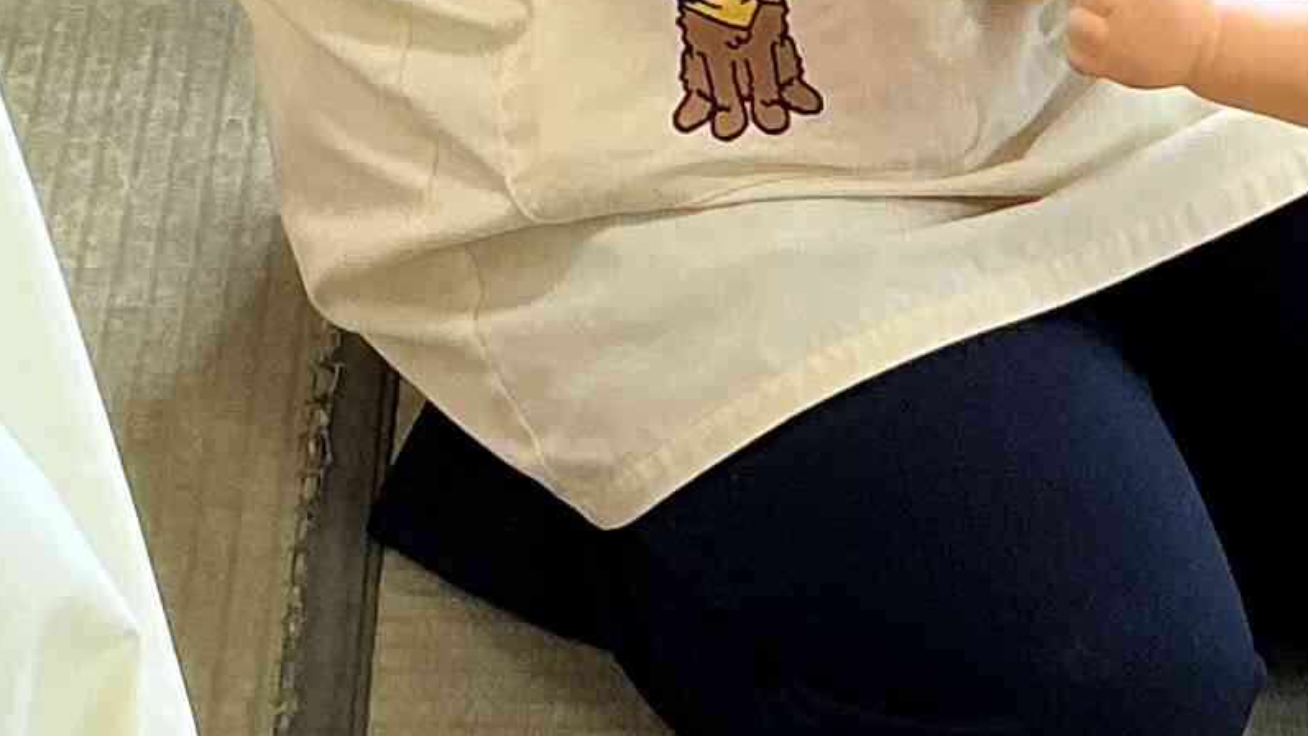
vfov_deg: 7.5
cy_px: -271
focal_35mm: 160
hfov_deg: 13.4
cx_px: 965
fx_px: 5550
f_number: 1.8
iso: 50
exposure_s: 1/120
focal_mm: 3
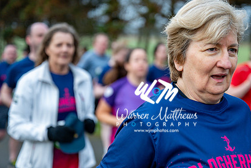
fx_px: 691
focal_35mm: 99
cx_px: 156
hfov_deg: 20.6
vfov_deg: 13.8
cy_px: 105
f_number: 2.8
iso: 560
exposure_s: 1/1250
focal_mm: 70
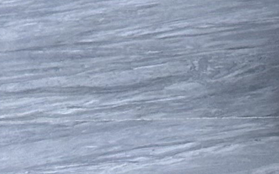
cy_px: -361
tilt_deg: -4.7
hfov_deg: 5.7
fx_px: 2577
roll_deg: +0.5
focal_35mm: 339
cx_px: 872
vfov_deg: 3.8
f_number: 1.78
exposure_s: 1/206
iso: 50
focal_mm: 6.86
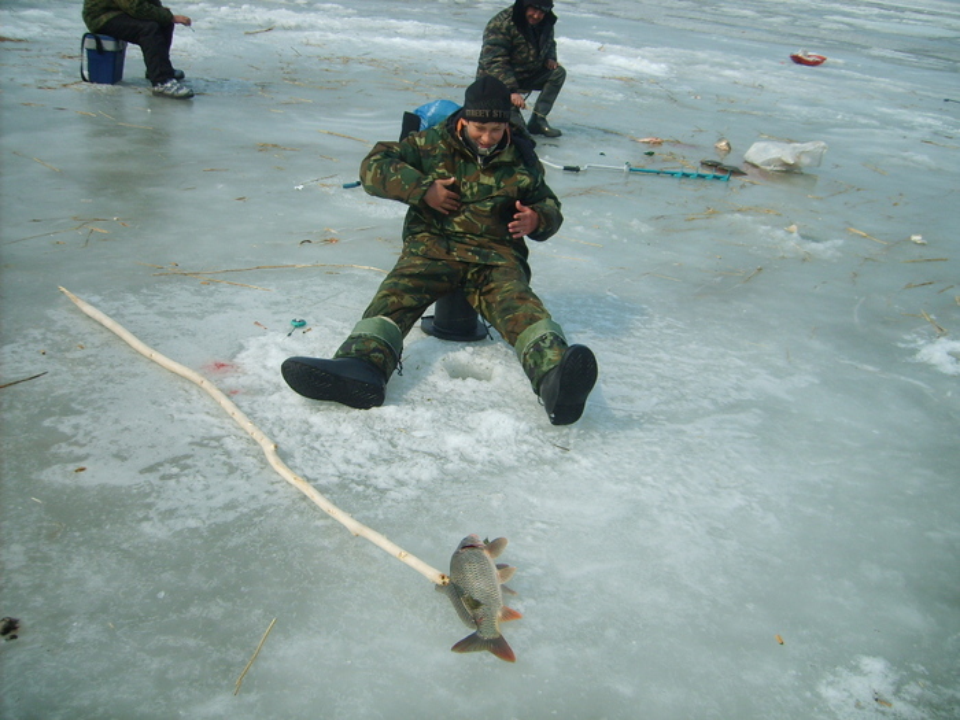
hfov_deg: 52.6
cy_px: 360
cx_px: 480
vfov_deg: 40.7
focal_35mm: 35
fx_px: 971
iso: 50
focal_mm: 5.8
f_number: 7.1
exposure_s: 1/250
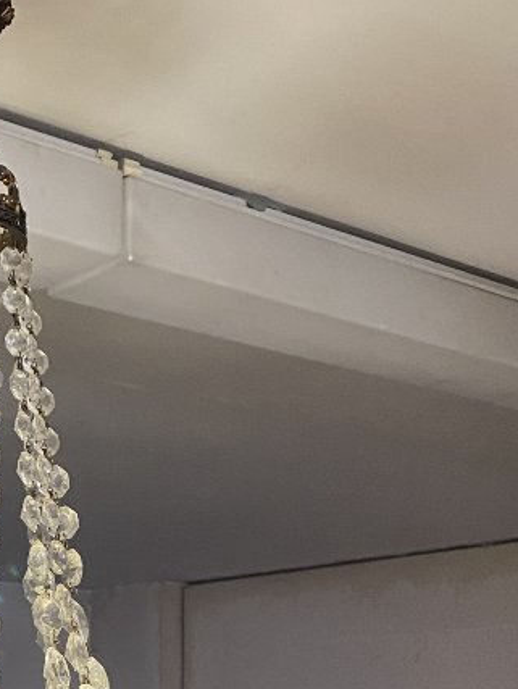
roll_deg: -1.1
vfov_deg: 24.8
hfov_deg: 19.0
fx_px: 1454
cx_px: -123
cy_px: 758
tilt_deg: +3.7
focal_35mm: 73
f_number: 1.8
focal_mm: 4.25
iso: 160
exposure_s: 1/50
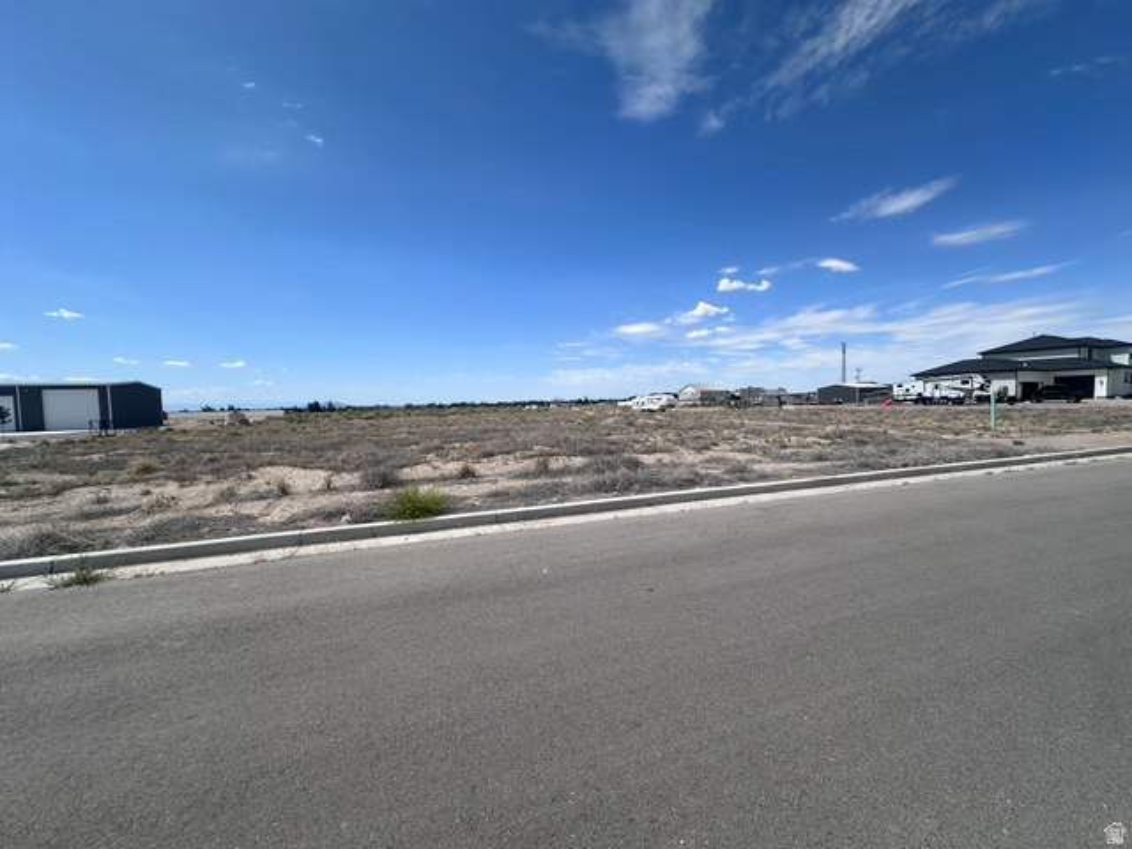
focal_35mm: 14
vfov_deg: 85.7
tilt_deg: -2.9
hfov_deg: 102.1
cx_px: 566
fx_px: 458
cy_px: 424
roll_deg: +1.2
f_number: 2.2
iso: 50
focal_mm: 2.22
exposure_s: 1/3861
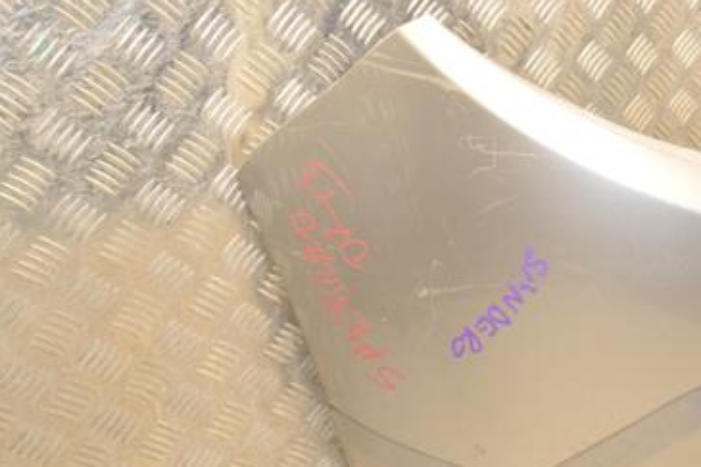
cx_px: 572
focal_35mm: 52
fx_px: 1009
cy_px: 275
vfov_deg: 26.0
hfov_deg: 36.8
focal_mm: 21
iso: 800
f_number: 7.1
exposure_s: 1/200
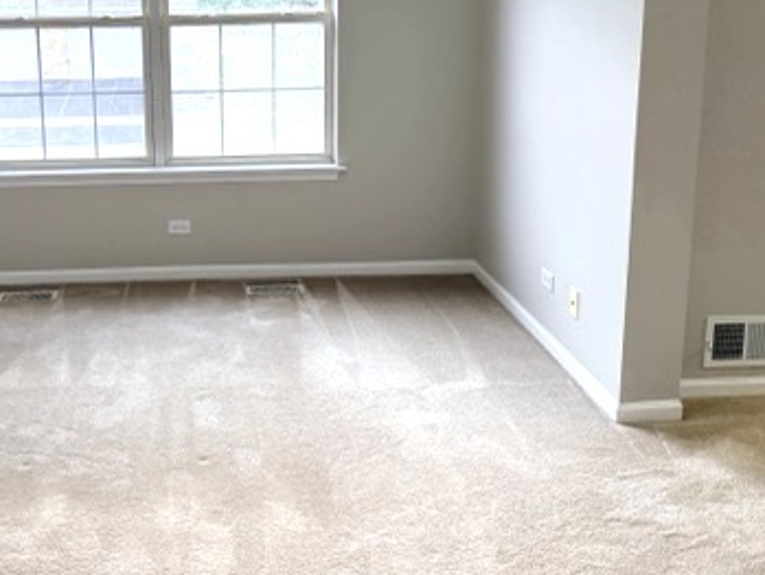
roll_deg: +1.8
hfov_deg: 41.9
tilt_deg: -10.7
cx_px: 208
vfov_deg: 32.4
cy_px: 160
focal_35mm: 44
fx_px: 973
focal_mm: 6.76
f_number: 1.78
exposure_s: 1/122
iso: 80
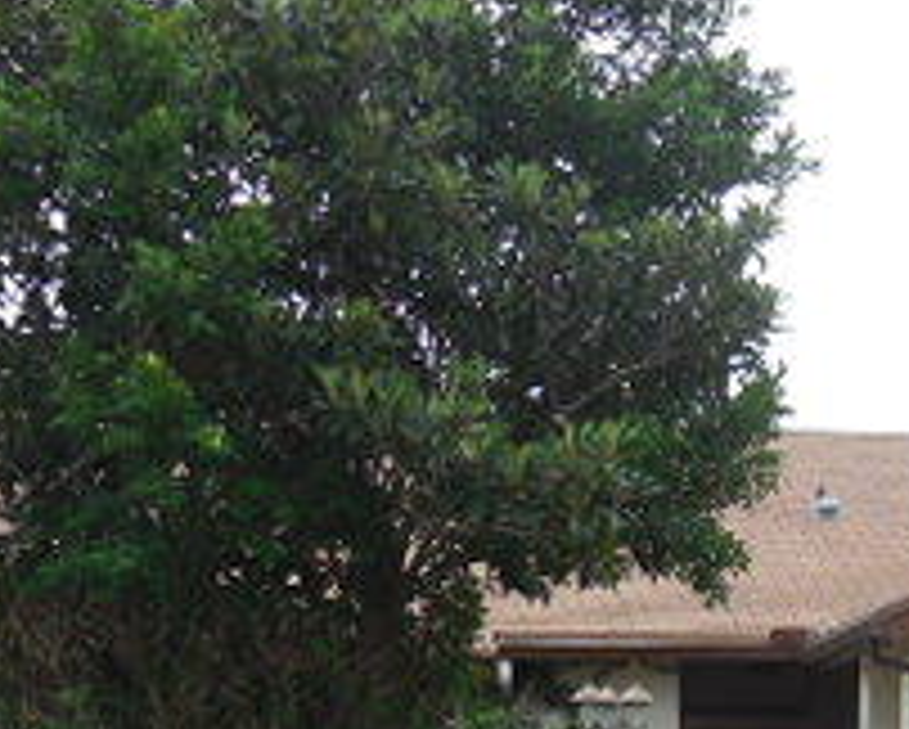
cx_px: 688
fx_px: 2828
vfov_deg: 14.1
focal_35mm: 105
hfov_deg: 18.1
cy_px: 963
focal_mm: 6.1
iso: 125
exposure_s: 1/500
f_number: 3.4
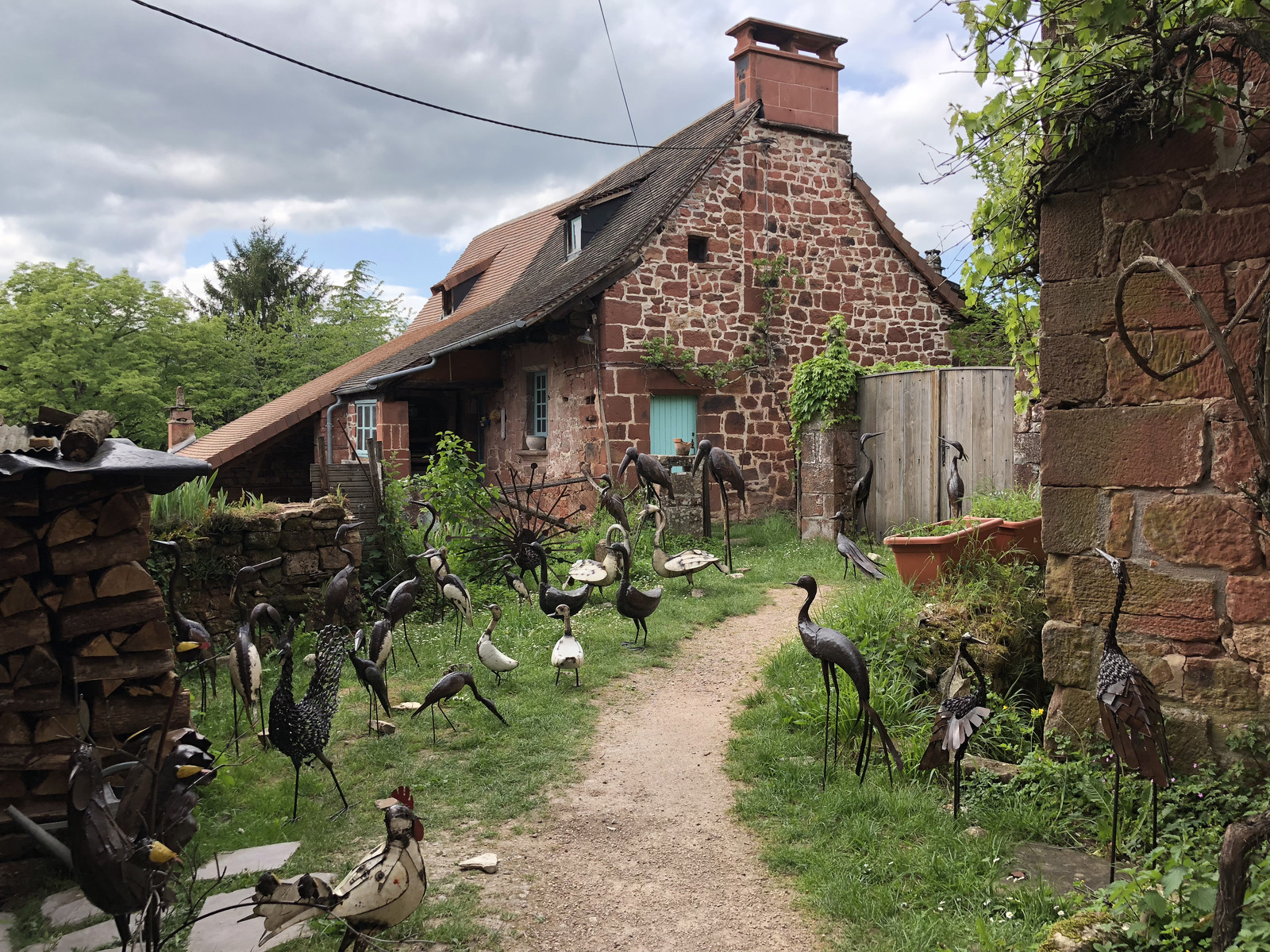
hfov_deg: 63.4
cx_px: 635
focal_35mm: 28
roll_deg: +0.9
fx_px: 1027
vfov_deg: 49.7
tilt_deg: -1.1
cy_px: 476
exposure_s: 1/607
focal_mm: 4
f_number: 1.8
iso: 20
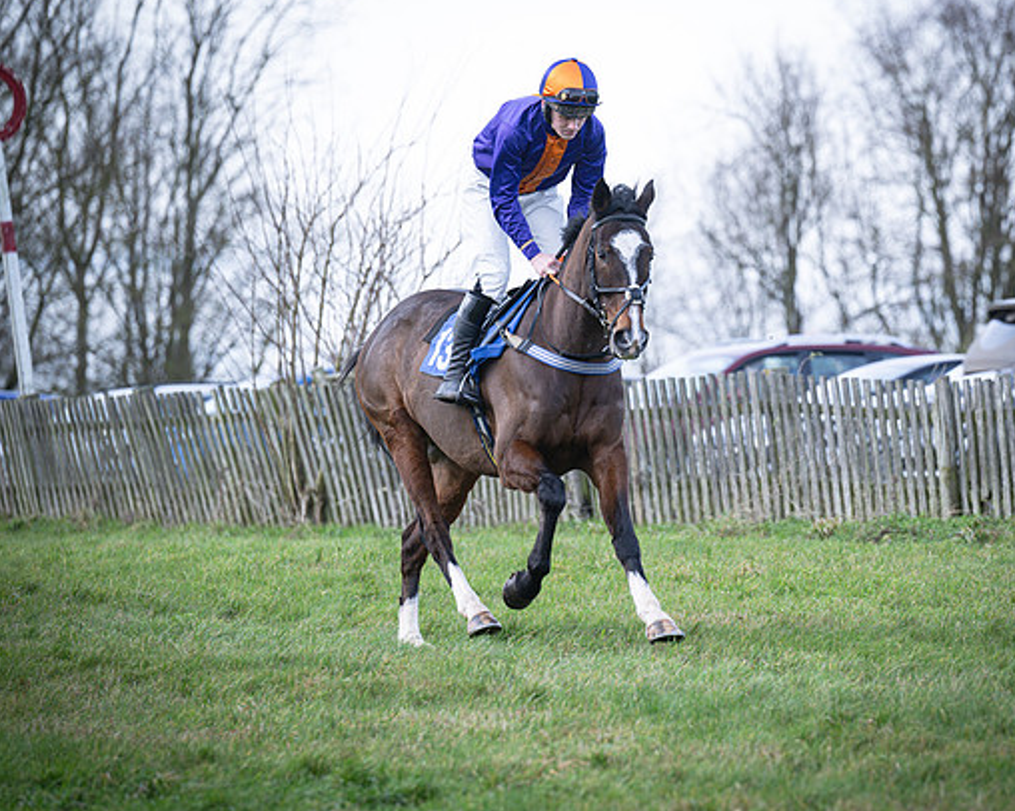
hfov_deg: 6.6
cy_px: 390
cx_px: 808
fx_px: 8738
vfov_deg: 5.3
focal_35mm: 291
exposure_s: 1/800
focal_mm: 190
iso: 400
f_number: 4
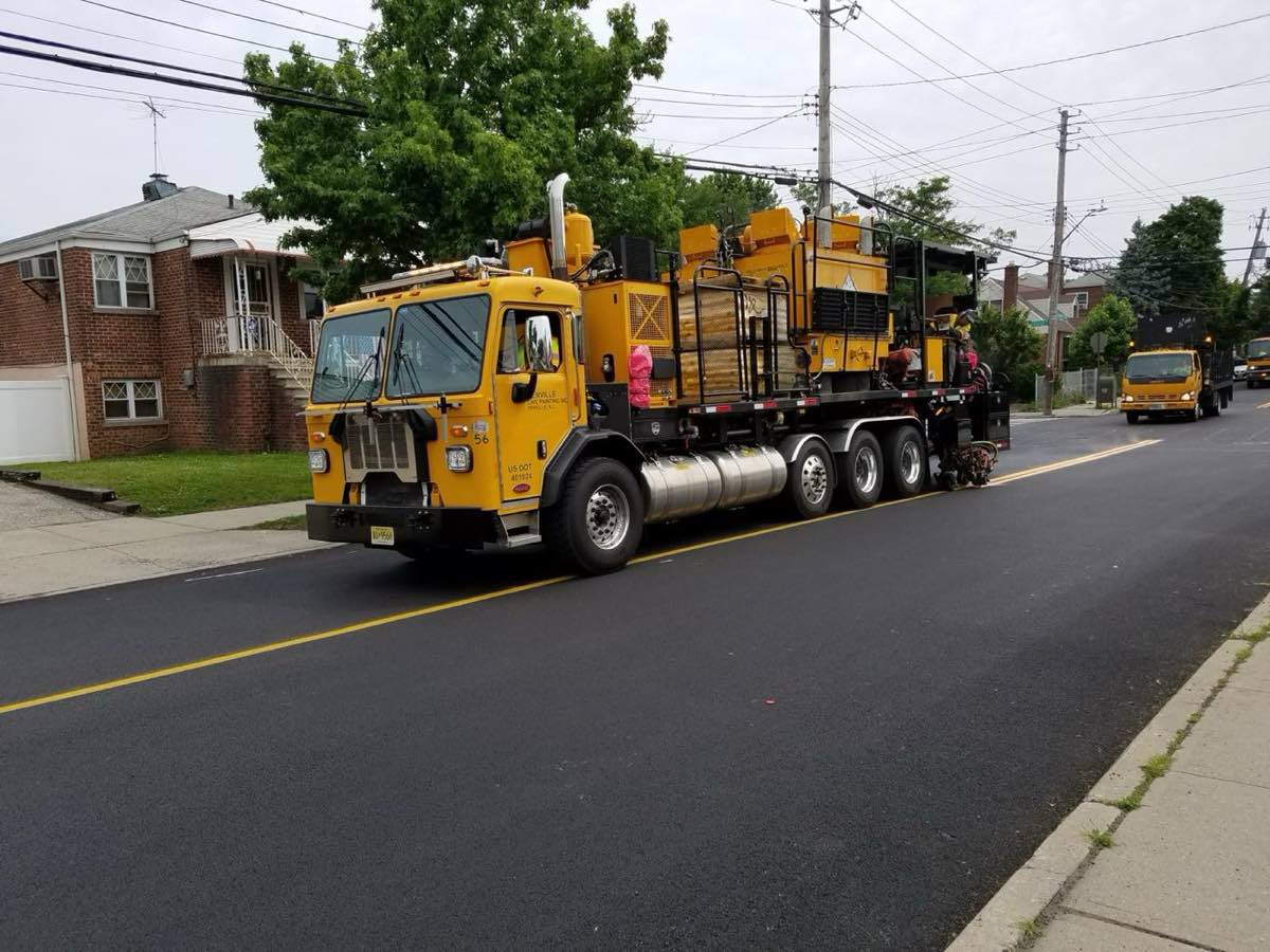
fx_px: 954
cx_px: 635
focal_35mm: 26
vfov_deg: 53.1
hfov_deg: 67.3
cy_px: 476
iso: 50
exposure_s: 1/2560
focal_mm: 4.2
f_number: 1.7
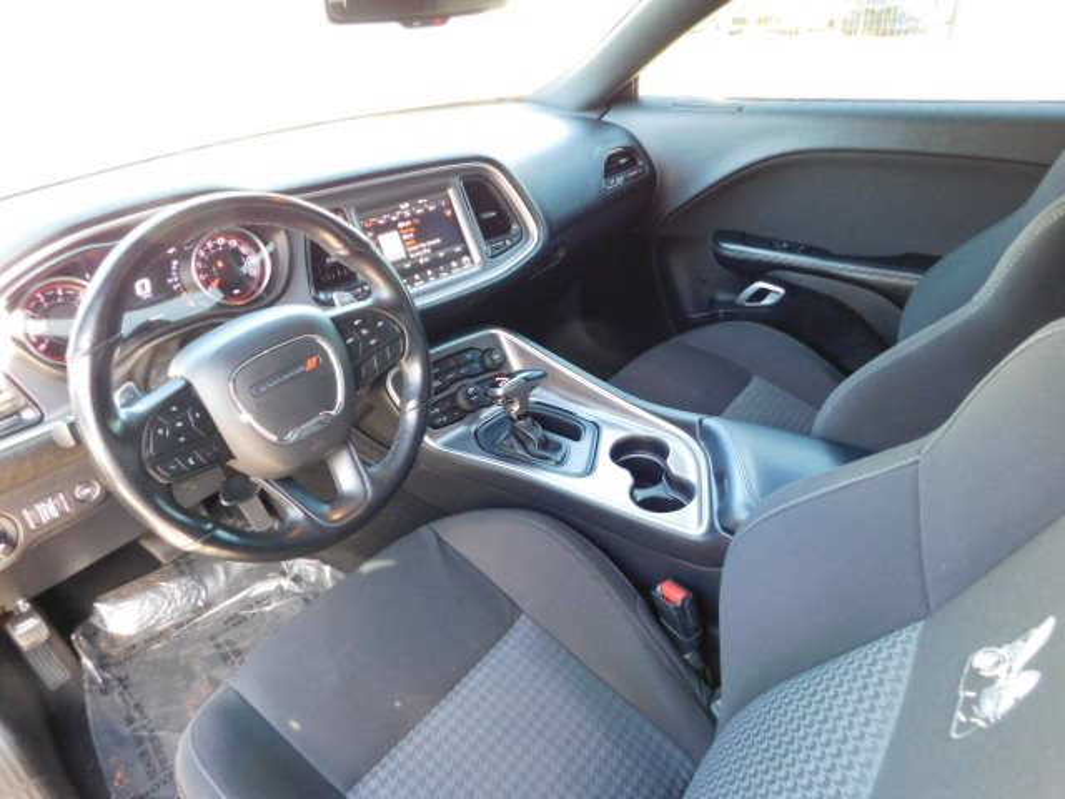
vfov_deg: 58.9
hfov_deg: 73.9
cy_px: 400
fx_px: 708
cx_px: 532
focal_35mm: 23
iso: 360
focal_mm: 4
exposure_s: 1/30
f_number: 3
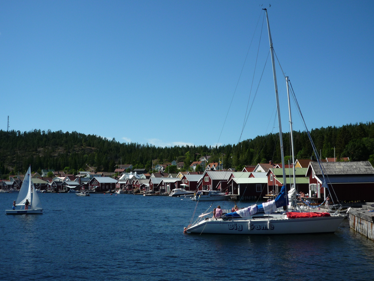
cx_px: 187
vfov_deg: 32.9
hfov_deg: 42.9
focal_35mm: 44
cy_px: 140
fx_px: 475
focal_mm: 7.8
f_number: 5
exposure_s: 1/800
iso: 100
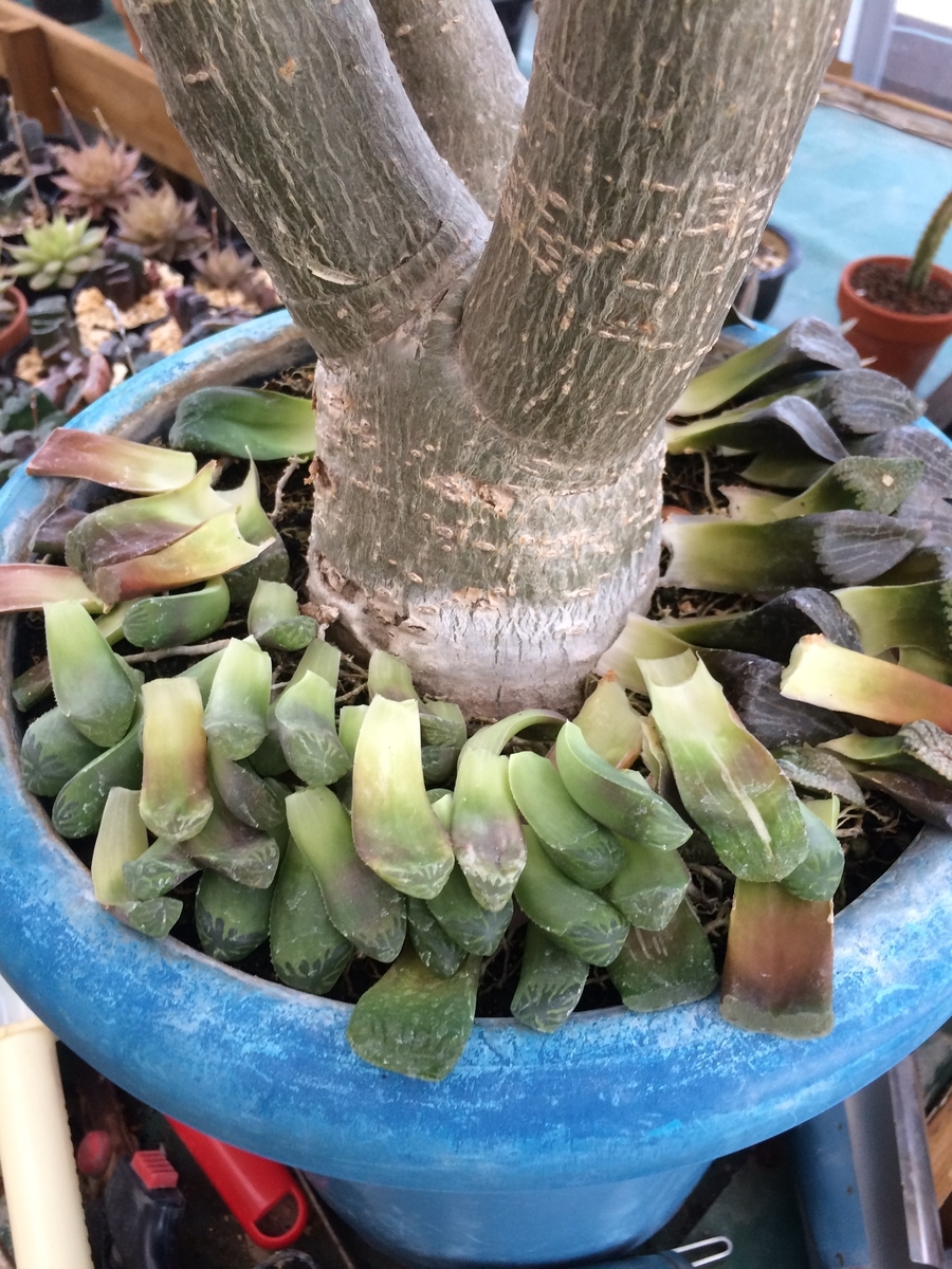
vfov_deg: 61.7
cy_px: 634
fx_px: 1063
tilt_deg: -47.8
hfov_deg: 48.2
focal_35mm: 29
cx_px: 476
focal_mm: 4.15
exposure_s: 1/30
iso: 32
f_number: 2.2
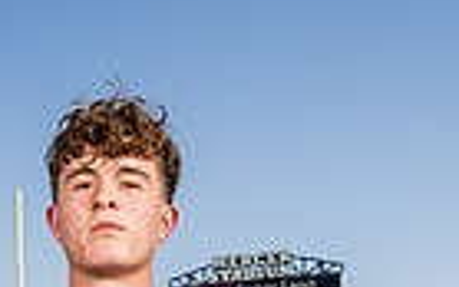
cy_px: 663
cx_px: 112
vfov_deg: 13.0
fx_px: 989
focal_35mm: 79
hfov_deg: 25.8
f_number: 7.1
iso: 50
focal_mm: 24
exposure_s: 1/125
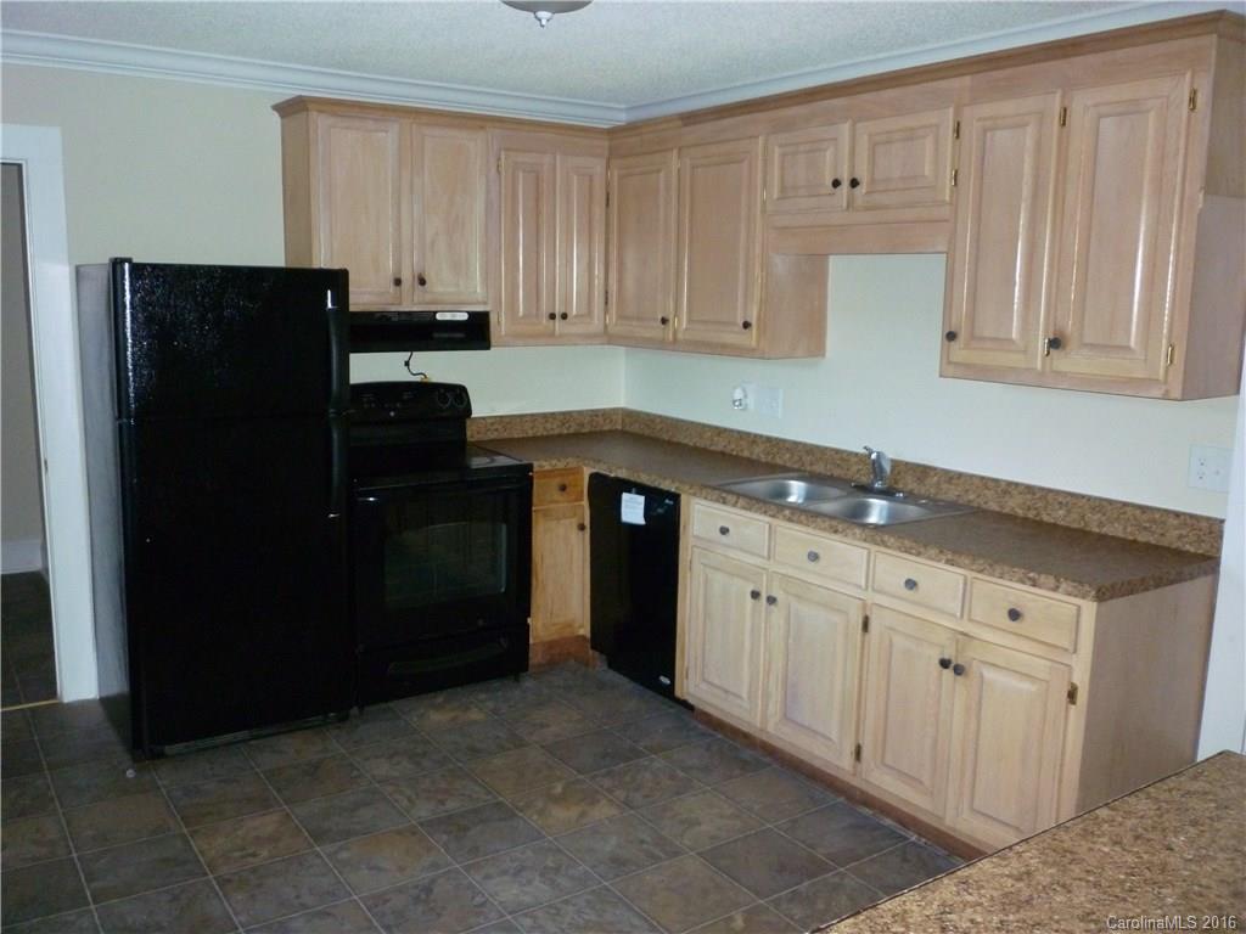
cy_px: 467
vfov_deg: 48.2
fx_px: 1044
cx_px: 623
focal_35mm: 29
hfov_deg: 61.7
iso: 500
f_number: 3.3
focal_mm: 5.2
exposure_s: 1/30
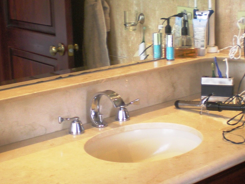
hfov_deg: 27.4
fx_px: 503
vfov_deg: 20.7
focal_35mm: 71
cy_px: 75
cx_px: 136
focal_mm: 6.3
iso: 176
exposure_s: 1/51.2
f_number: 3.1
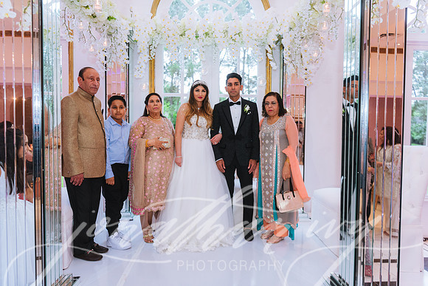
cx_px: 214
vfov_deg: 48.0
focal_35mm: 27
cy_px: 143
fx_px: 321
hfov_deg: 67.4
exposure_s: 1/200
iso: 800
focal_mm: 27
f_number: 2.8
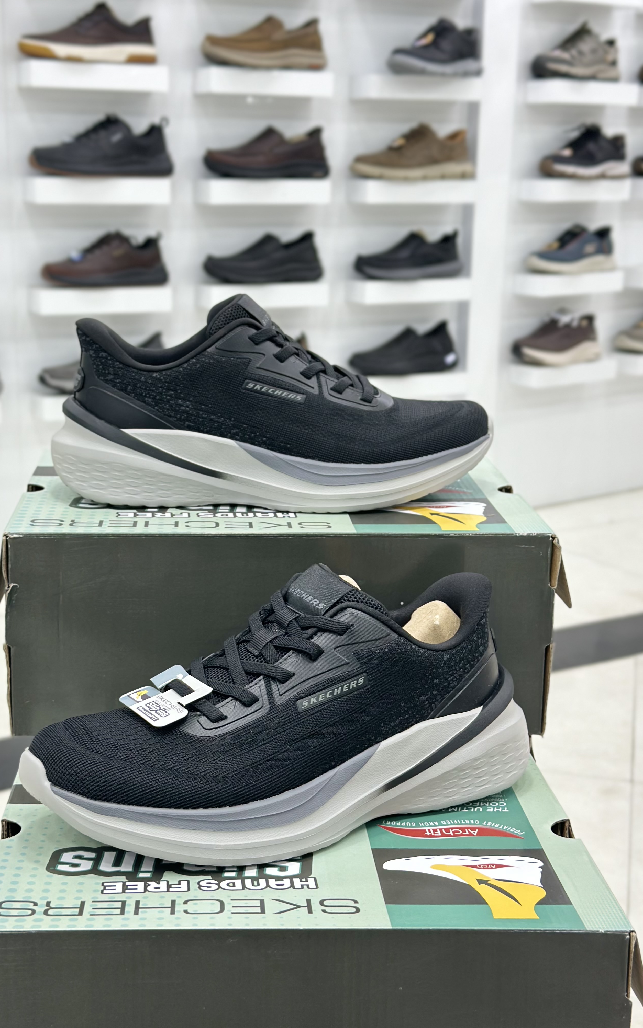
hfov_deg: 25.3
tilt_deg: -14.3
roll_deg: +0.1
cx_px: 271
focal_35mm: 51
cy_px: 514
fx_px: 1430
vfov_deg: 39.6
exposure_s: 1/100
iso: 80
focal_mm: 6.86
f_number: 1.78
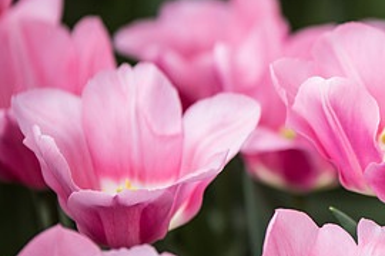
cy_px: 109
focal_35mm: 430
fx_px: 4598
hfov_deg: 4.8
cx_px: 402
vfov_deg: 3.2
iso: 250
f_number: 2.8
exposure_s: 1/500
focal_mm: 200
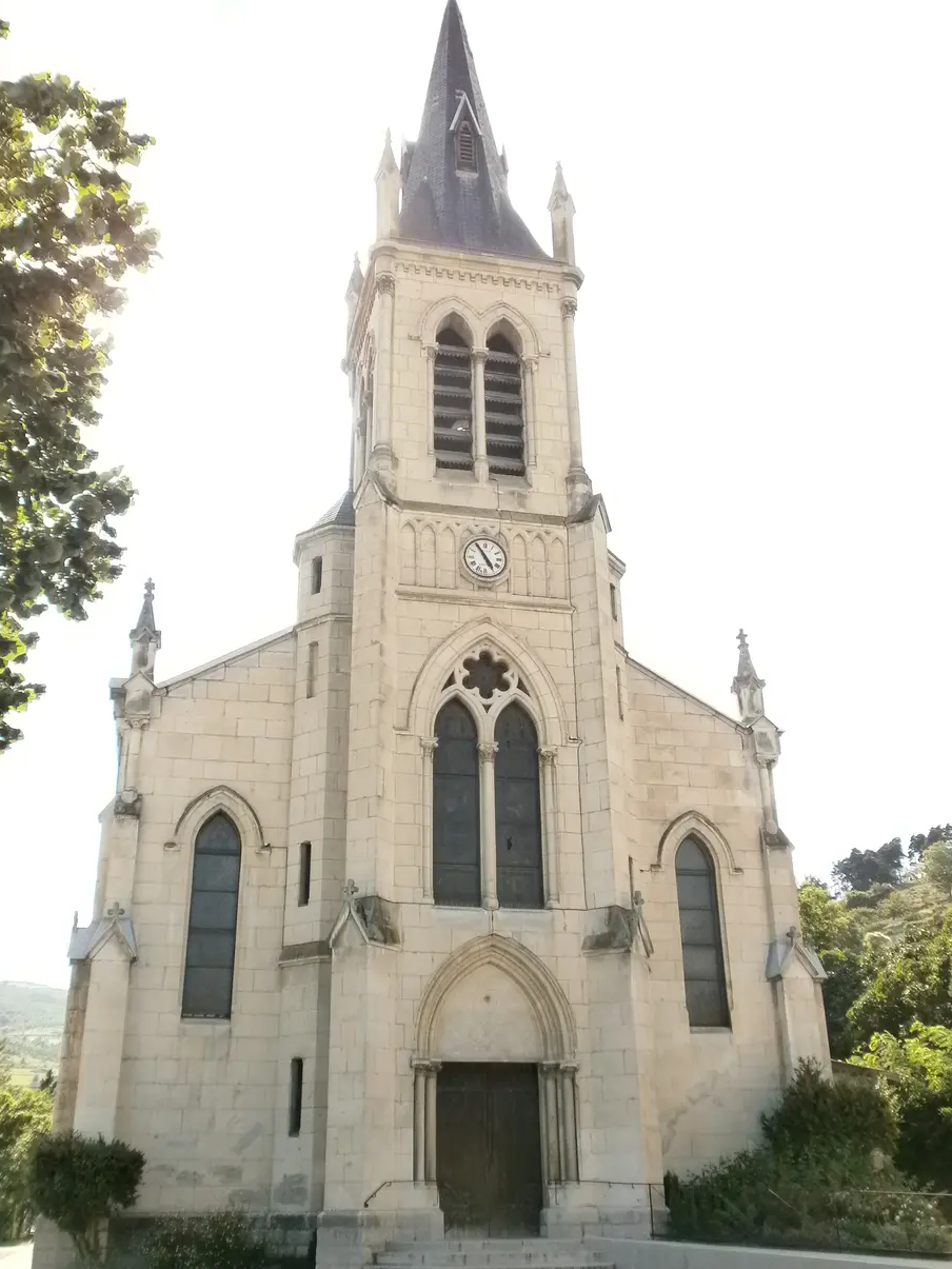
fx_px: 1247
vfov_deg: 53.9
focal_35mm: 34
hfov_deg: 41.8
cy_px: 613
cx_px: 467
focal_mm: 5.8
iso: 100
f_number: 3.1
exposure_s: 1/400
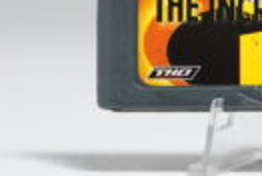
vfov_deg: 5.1
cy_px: 8
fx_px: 1984
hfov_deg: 7.5
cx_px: 260
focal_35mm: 272
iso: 640
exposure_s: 1/20
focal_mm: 70
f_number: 7.1
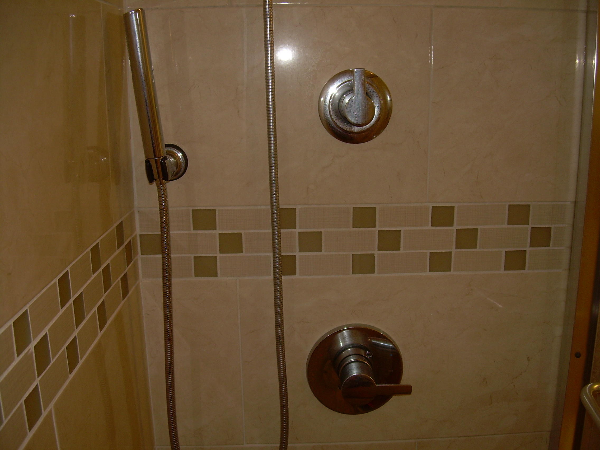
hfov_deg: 49.0
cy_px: 225
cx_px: 300
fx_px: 659
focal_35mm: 38
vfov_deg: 37.7
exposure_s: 1/60
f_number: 2.8
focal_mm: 6.3
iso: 50
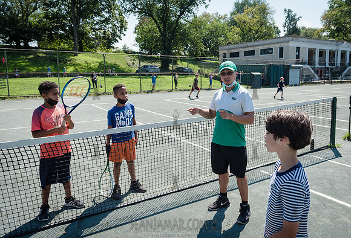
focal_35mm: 27
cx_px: 199
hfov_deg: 66.6
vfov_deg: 48.3
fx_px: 266
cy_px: 105
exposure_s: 1/400
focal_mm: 24
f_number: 5.6
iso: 125
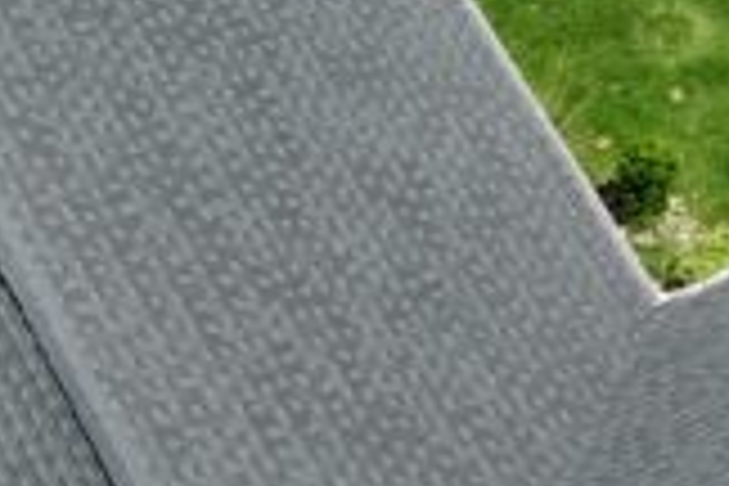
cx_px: 999
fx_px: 3705
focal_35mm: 183
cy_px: 466
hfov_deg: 10.9
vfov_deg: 7.5
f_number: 2.8
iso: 400
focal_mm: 10.57
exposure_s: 1/4132
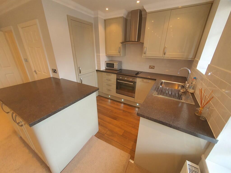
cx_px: 116
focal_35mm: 13
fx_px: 87
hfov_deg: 106.2
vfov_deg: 89.9
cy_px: 86
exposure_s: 1/50
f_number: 2.2
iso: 200
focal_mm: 1.8
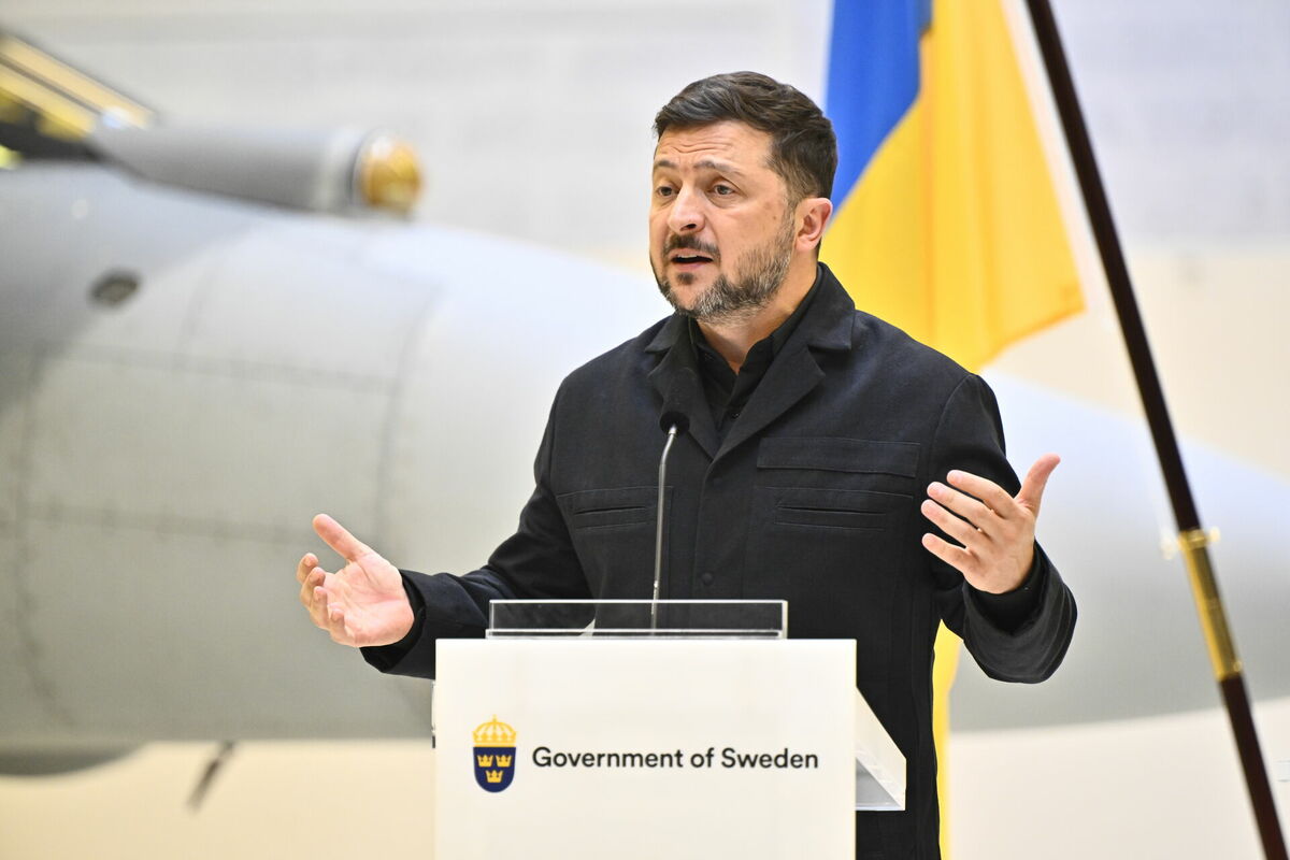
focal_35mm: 240
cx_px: 645
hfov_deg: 8.6
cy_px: 430
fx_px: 8599
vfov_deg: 5.7
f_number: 4
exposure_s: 1/320
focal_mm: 240
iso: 2500
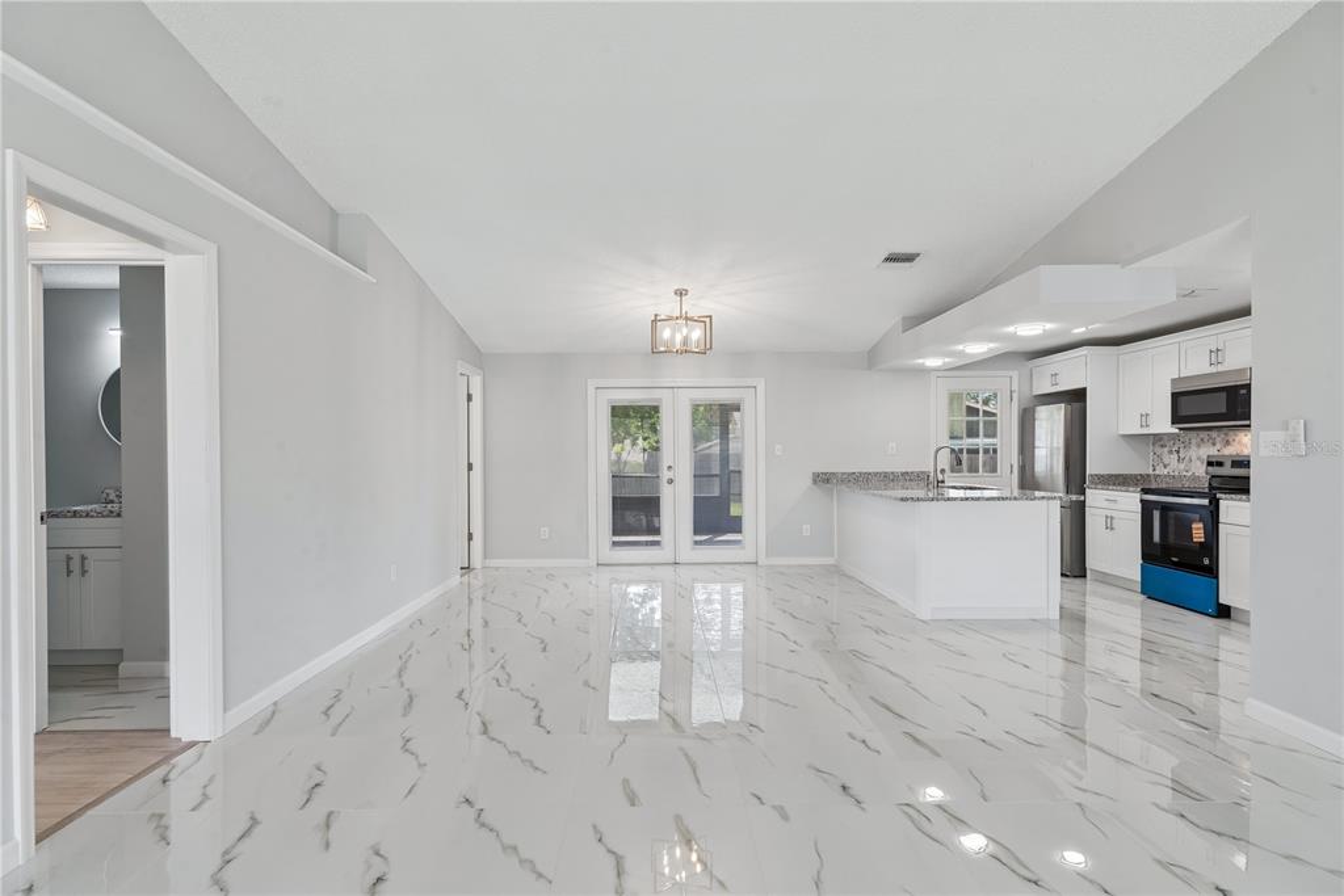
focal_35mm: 19
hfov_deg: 86.9
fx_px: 709
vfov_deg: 64.6
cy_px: 448
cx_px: 672
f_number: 10
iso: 400
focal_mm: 19
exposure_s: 1/80
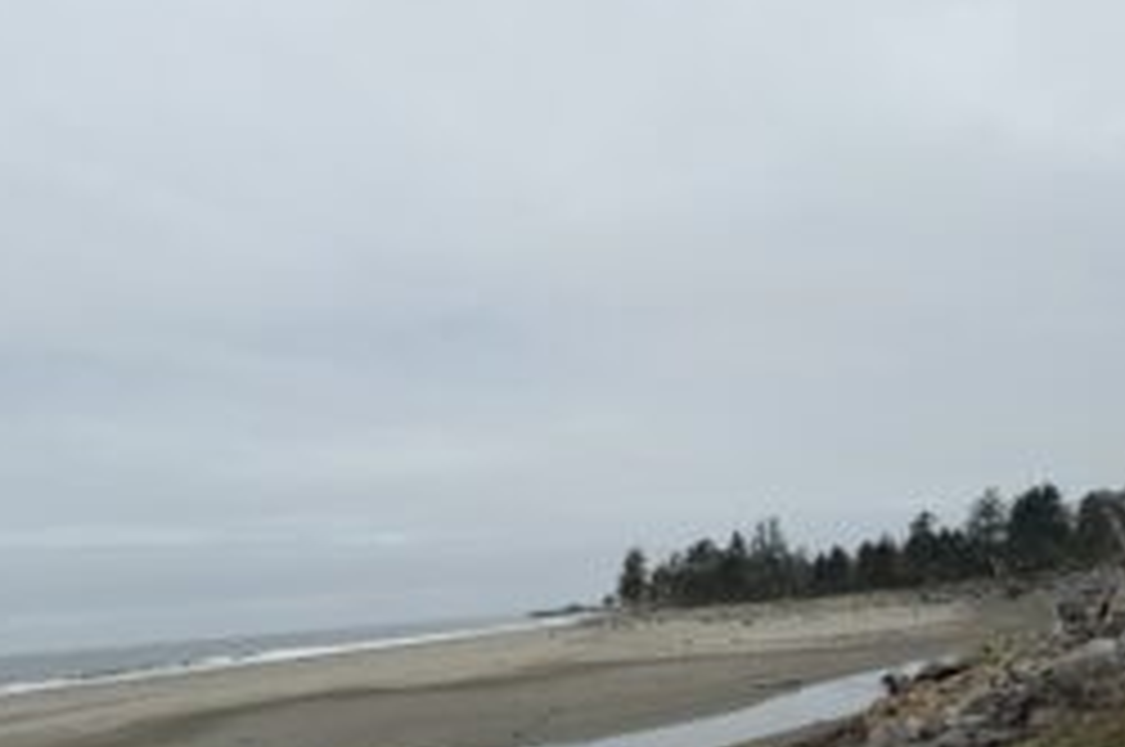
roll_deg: +4.6
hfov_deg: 48.5
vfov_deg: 32.1
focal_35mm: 40
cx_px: 576
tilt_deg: -1.6
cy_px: 630
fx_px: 1248
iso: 80
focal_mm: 6.76
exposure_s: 1/4673
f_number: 1.78
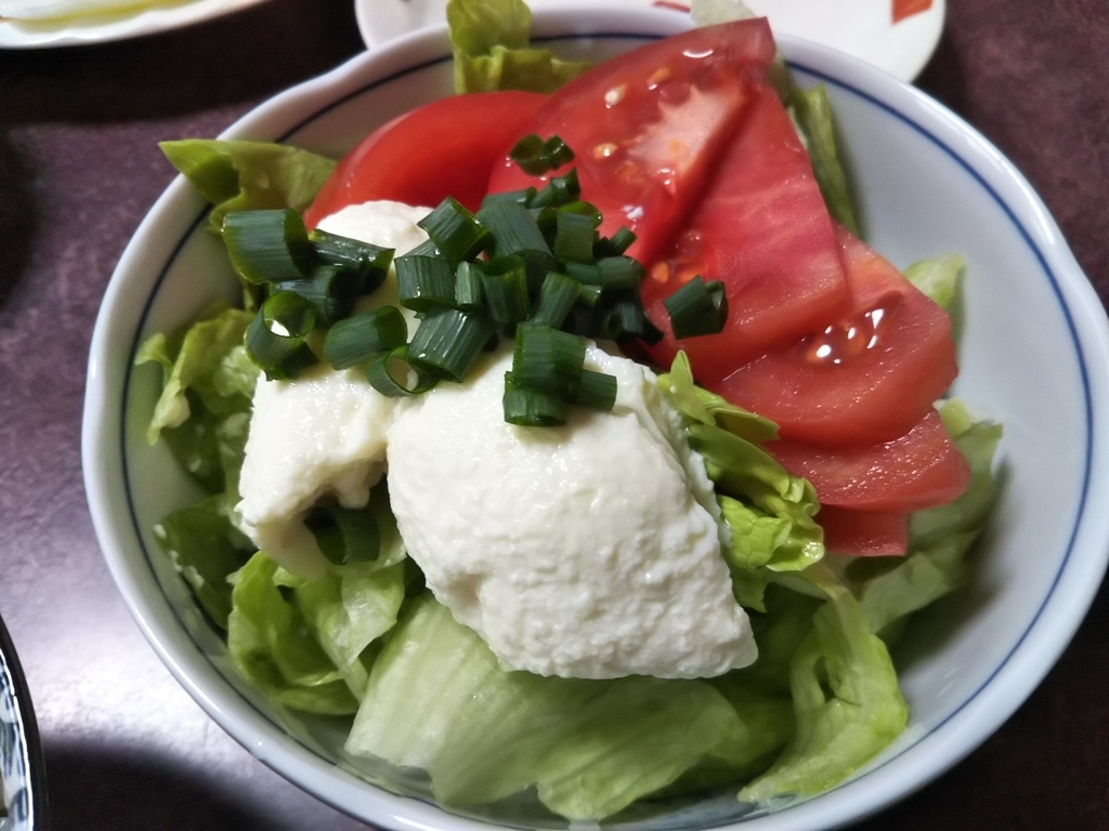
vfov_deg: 46.8
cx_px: 554
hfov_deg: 60.0
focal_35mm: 30
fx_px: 961
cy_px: 416
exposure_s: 1/30
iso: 100
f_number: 2.2
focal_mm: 4
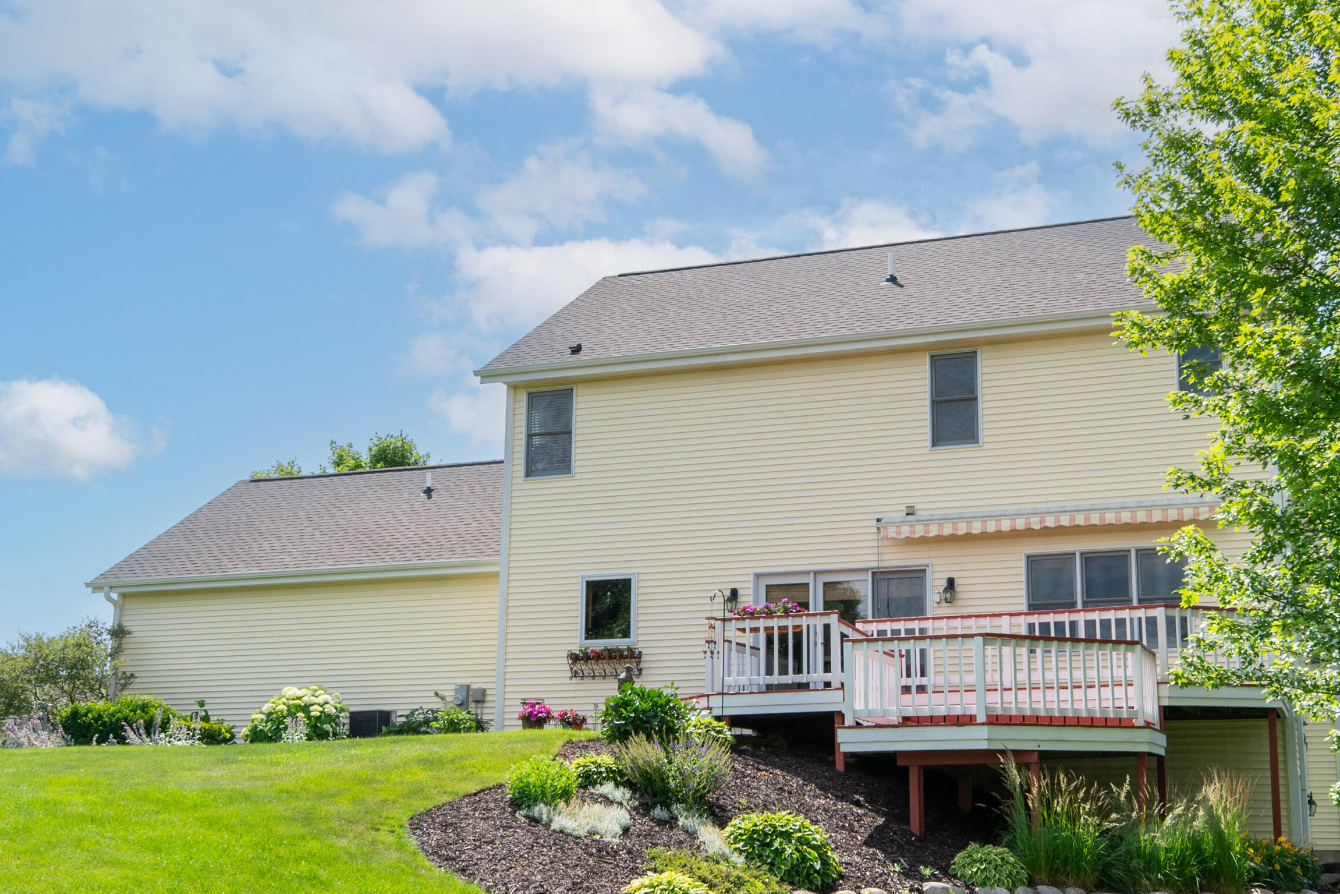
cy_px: 516
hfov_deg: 45.2
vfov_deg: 31.1
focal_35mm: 43
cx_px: 788
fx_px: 1601
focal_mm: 22
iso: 250
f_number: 8
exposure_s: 1/500
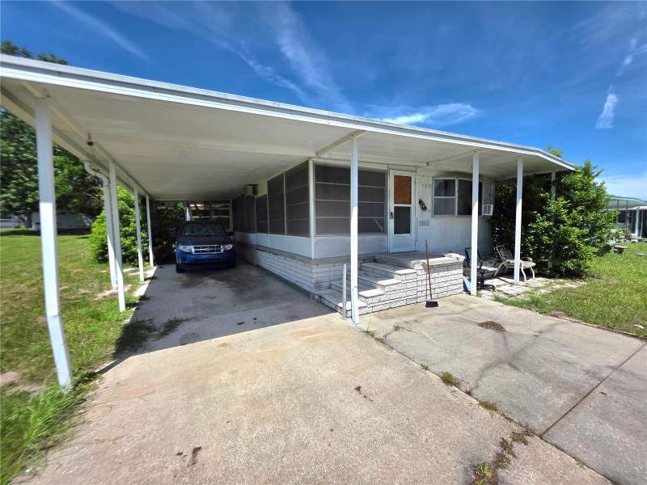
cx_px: 324
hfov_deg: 106.2
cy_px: 242
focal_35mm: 13
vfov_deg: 89.9
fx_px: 243
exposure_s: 1/3333
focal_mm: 2.2
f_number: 1.9
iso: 40
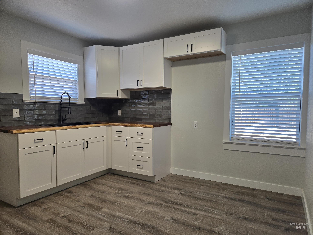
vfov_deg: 58.9
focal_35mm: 23
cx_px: 156
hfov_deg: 73.9
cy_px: 118
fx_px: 208
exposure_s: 1/180
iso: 80
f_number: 1.8
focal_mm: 5.4
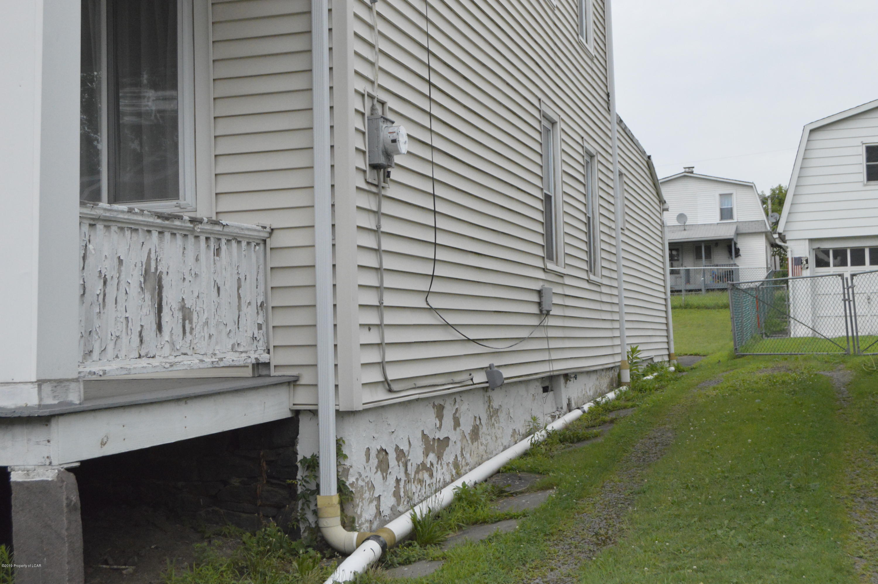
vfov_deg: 28.9
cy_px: 292
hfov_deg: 42.4
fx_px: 1133
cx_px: 439
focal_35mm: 46
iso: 3200
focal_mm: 31
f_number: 8
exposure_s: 1/4000
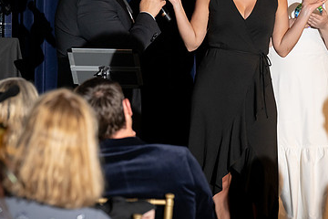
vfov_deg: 5.7
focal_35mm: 242
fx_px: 2205
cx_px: 195
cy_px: 43
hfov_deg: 8.5
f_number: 5
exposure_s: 1/200
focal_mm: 150
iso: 2500
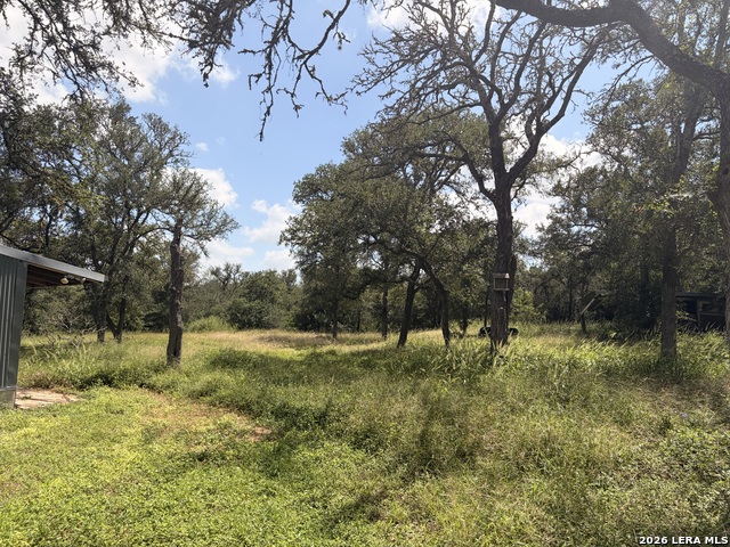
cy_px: 274
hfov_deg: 67.3
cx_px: 365
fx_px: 548
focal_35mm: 26
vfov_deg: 53.1
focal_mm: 5.96
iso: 50
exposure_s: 1/3831
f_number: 1.6
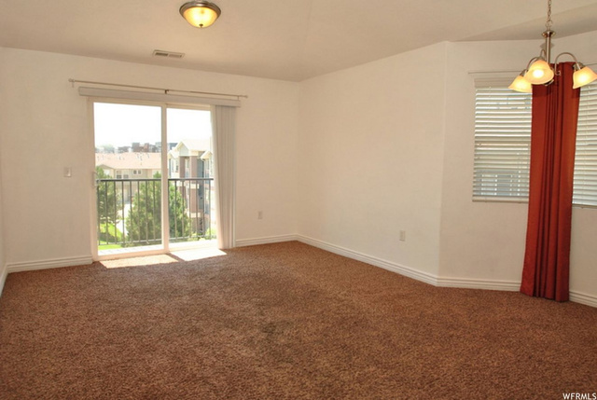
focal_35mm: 22
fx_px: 374
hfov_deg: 77.2
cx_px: 298
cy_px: 200
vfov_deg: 56.3
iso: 200
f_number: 5
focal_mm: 15
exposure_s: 1/160
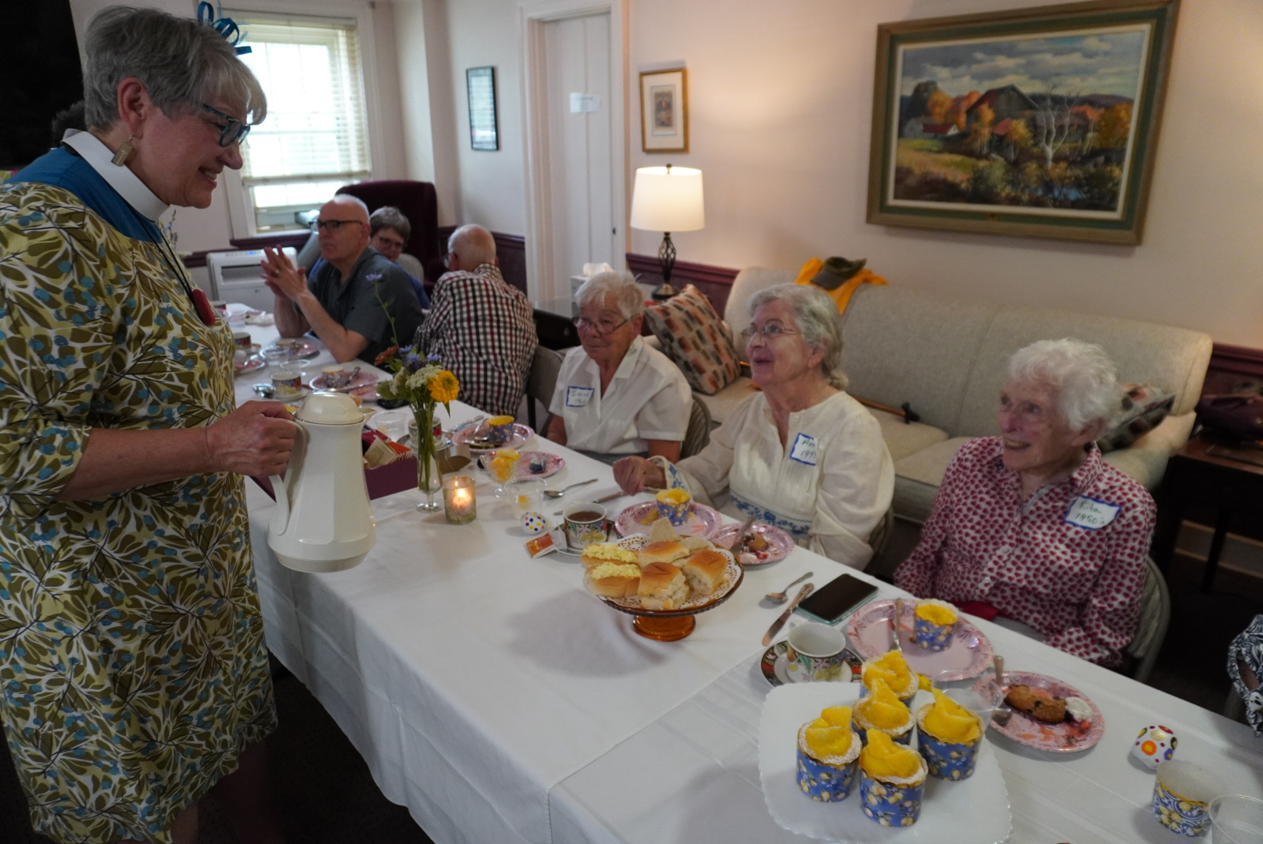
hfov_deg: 73.7
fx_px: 843
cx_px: 632
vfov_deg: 53.2
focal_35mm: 24
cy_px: 422
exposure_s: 1/160
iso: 1600
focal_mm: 16
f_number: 4
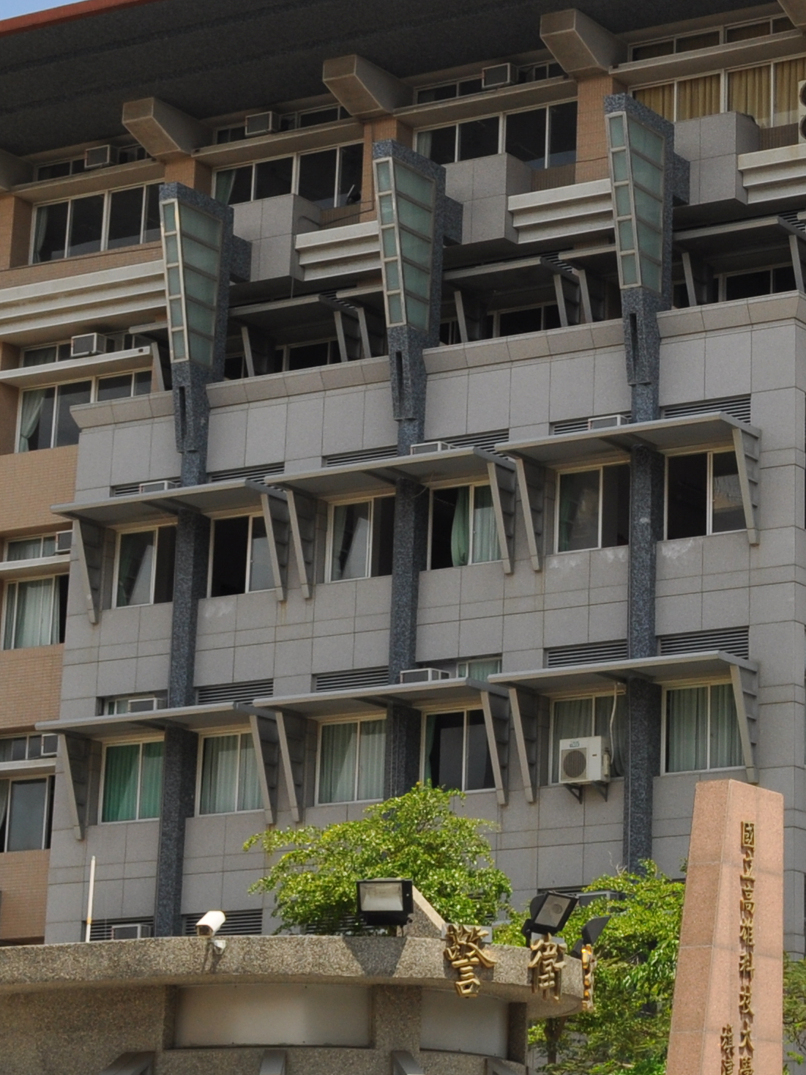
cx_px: 965
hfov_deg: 14.2
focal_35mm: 101
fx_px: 3136
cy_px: 362
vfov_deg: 19.4
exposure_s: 1/400
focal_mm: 24
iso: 200
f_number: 10
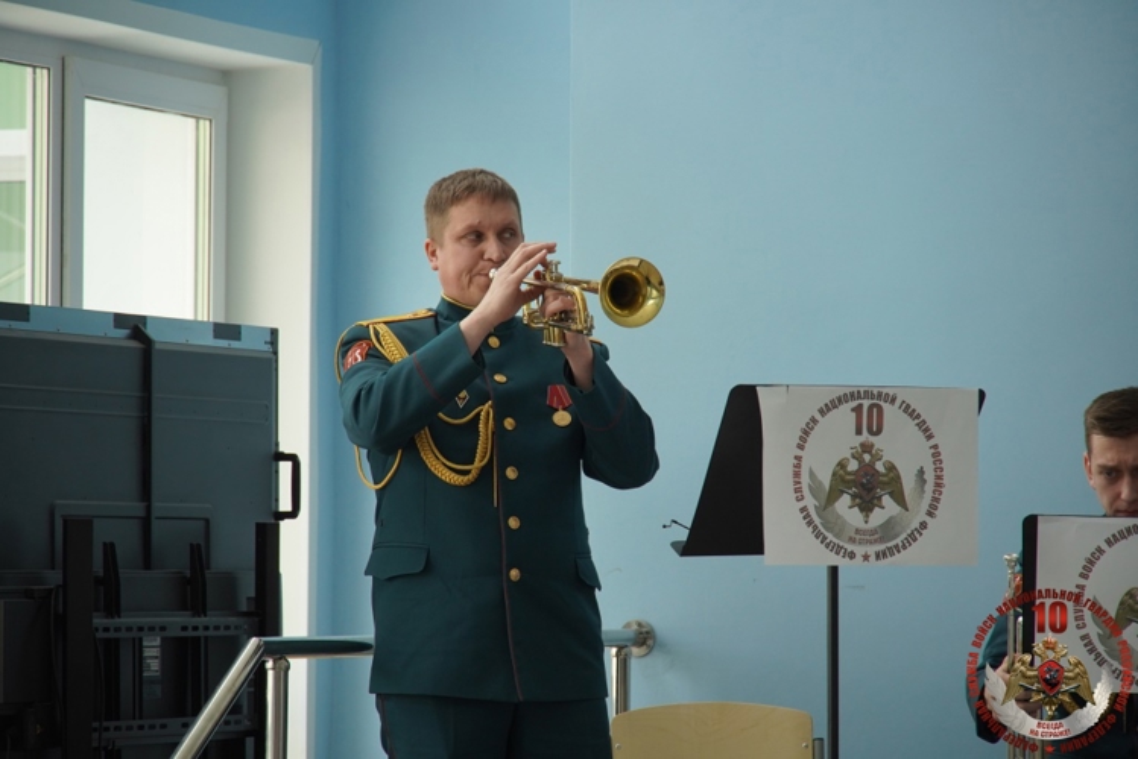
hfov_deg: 10.5
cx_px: 569
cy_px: 380
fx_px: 6166
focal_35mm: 195
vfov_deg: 7.0
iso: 640
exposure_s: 1/200
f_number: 5.6
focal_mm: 130
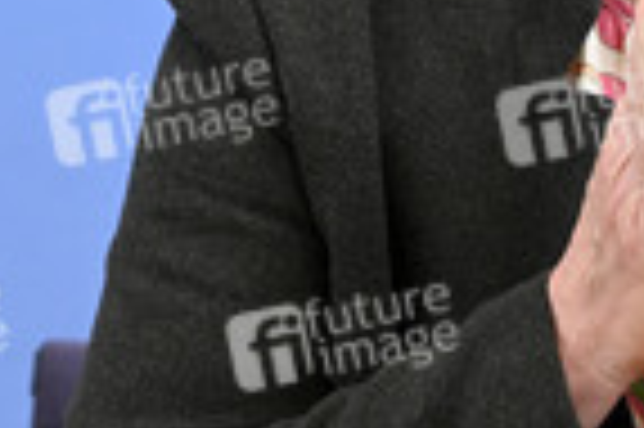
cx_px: 673
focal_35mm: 300
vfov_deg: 4.5
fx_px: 5360
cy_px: -225
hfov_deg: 6.8
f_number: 6.3
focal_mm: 95
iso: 2500
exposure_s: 1/500
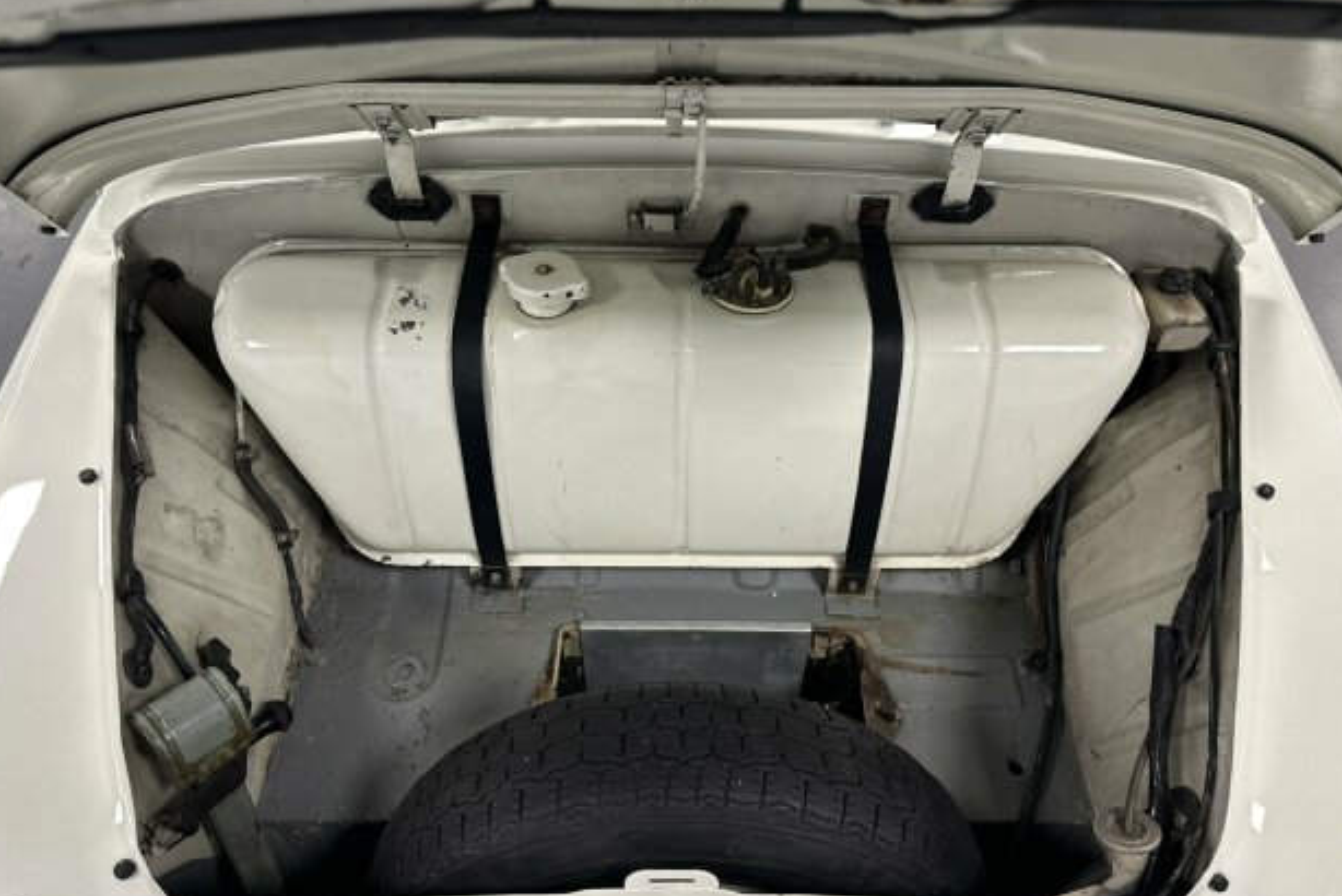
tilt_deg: -49.8
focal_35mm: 26
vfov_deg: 49.6
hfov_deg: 69.4
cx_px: 671
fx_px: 970
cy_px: 474
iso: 250
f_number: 1.78
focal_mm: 6.86
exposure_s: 1/86
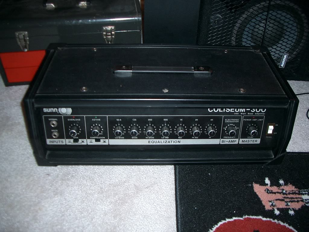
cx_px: 154
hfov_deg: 52.6
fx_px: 312
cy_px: 116
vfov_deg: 40.7
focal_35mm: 35
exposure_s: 1/40
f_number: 2.6
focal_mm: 5.8
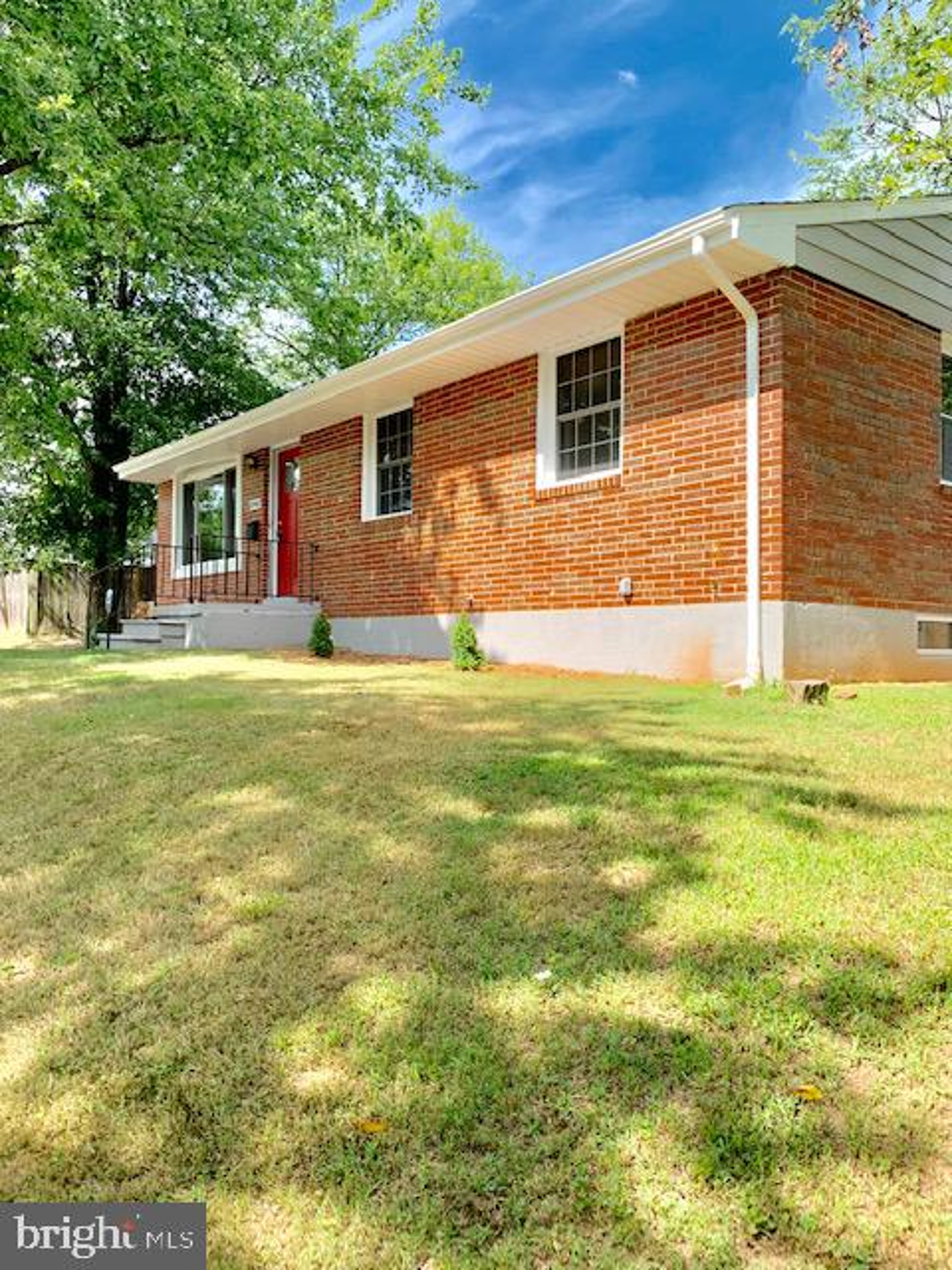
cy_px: 635
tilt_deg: +1.9
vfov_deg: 67.3
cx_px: 476
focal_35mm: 26
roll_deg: +0.1
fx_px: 953
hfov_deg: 53.1
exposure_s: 1/903
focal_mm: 4.25
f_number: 1.8
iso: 25
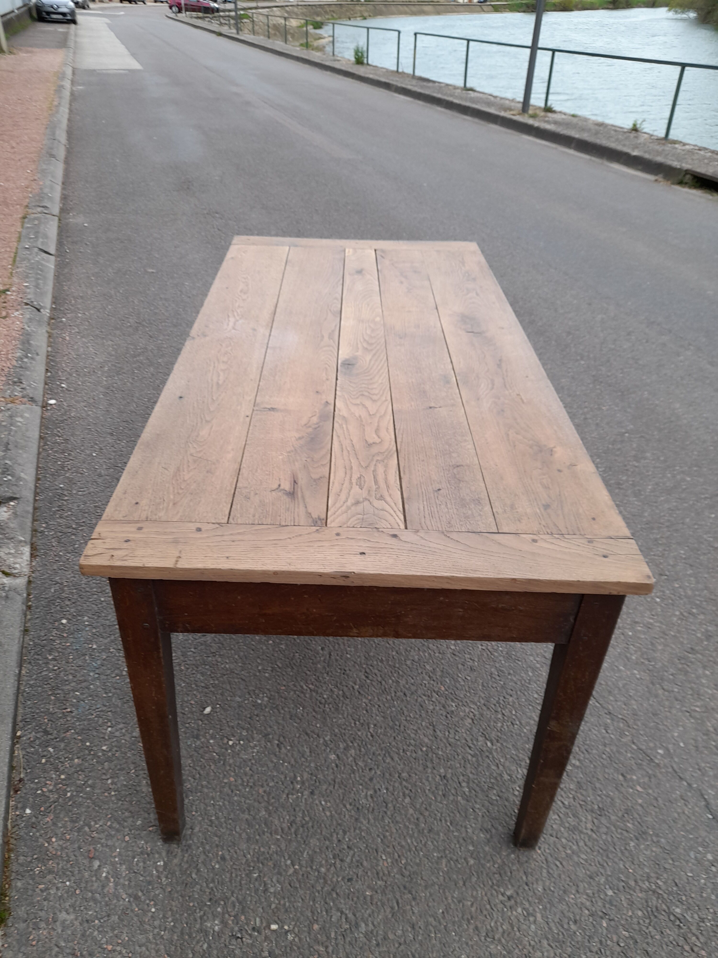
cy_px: 479
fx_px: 691
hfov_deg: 54.9
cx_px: 359
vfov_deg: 69.4
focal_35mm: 25
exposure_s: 1/50
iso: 40
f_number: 2
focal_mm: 4.6
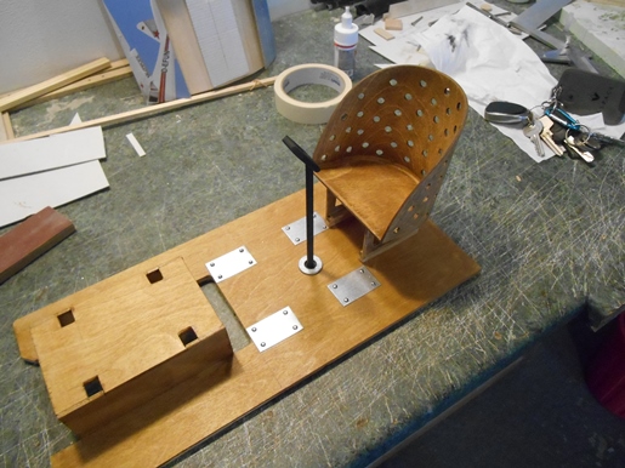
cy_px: 234
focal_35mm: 26
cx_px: 312
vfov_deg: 53.0
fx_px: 469
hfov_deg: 67.3
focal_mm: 4.7
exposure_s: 1/40
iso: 800
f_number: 3.4
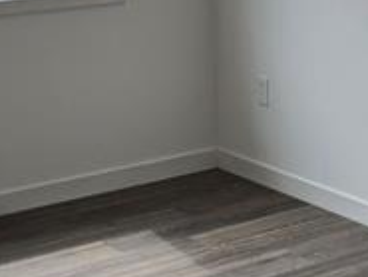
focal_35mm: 127
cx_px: 489
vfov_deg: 11.5
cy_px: -16
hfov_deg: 14.8
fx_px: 1351
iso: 16
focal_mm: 6.3
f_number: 1.7
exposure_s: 1/120
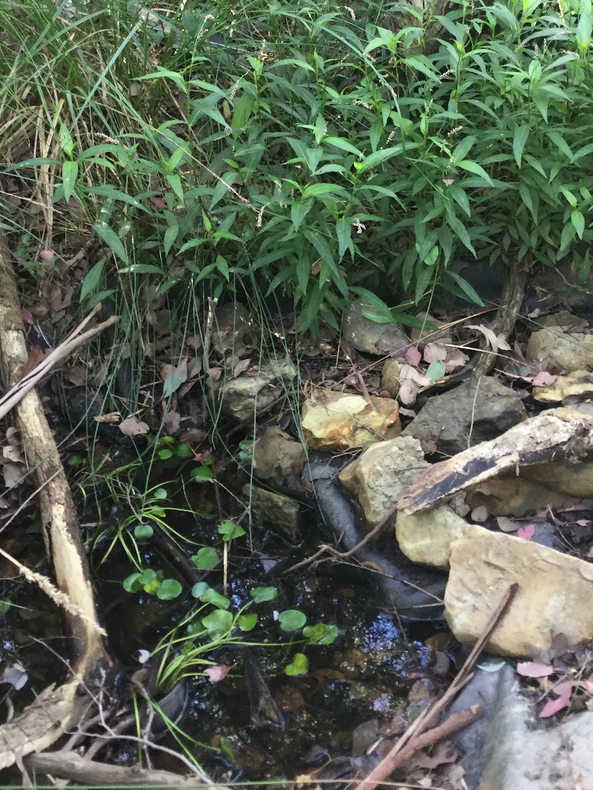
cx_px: 305
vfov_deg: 38.4
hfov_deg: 29.7
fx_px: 1119
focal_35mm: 49
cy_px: 254
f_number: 2.4
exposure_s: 1/33
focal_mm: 3.3
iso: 80
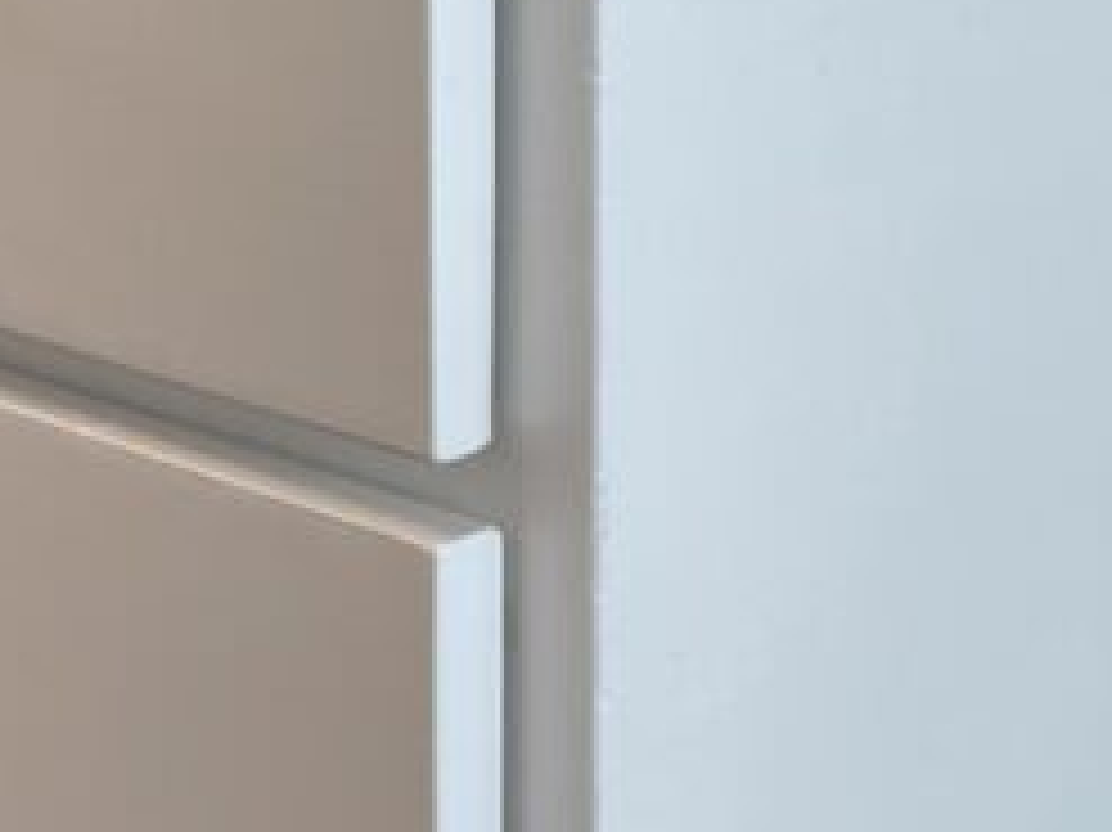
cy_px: -355
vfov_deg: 13.1
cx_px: -378
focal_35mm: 108
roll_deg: +2.1
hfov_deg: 17.0
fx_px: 3468
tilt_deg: -7.5
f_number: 1.6
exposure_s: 1/120
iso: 100
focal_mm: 4.2
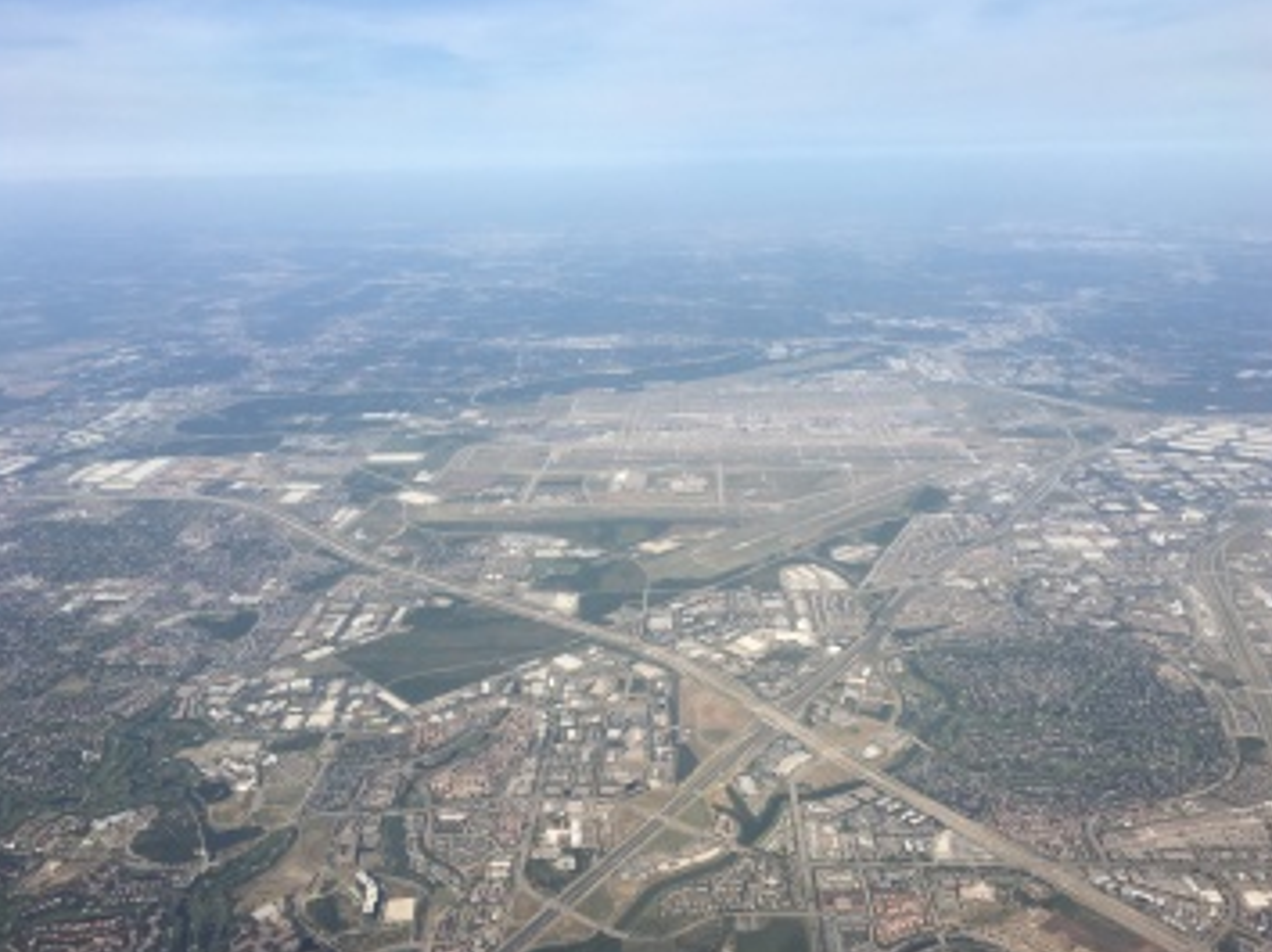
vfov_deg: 46.7
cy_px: 485
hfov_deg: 60.0
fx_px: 1102
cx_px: 647
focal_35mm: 30
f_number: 2.2
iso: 25
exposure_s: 1/1637
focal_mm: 4.15
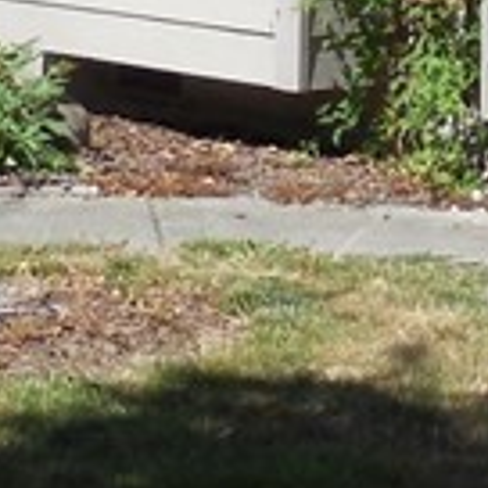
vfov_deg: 8.5
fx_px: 3174
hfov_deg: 8.7
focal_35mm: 199
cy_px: -388
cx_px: 621
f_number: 3.2
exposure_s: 1/1250
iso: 125
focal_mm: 5.3
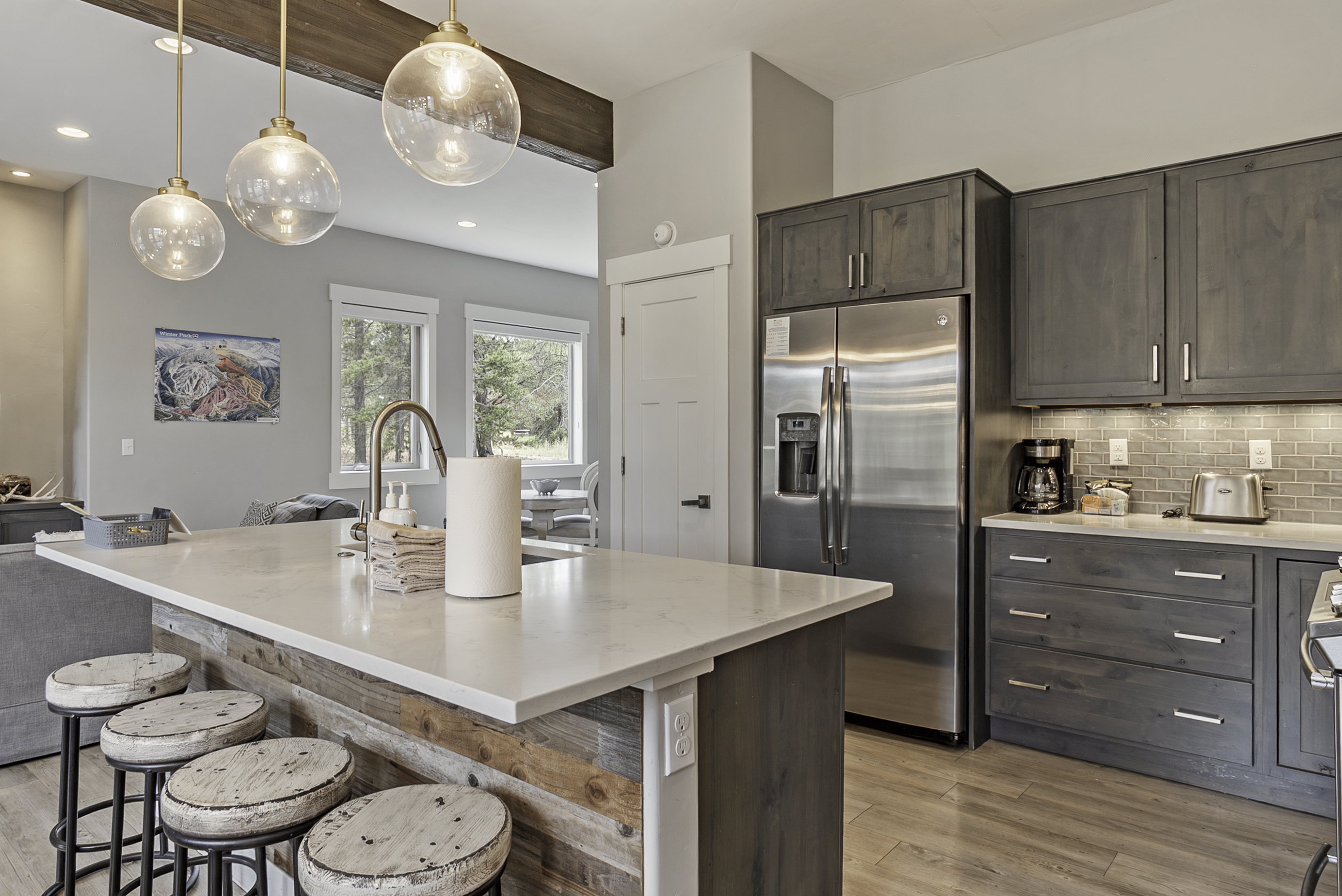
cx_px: 671
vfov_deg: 59.5
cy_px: 448
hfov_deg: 81.2
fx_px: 783
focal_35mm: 21
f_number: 10
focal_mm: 14
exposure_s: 1/20
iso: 100
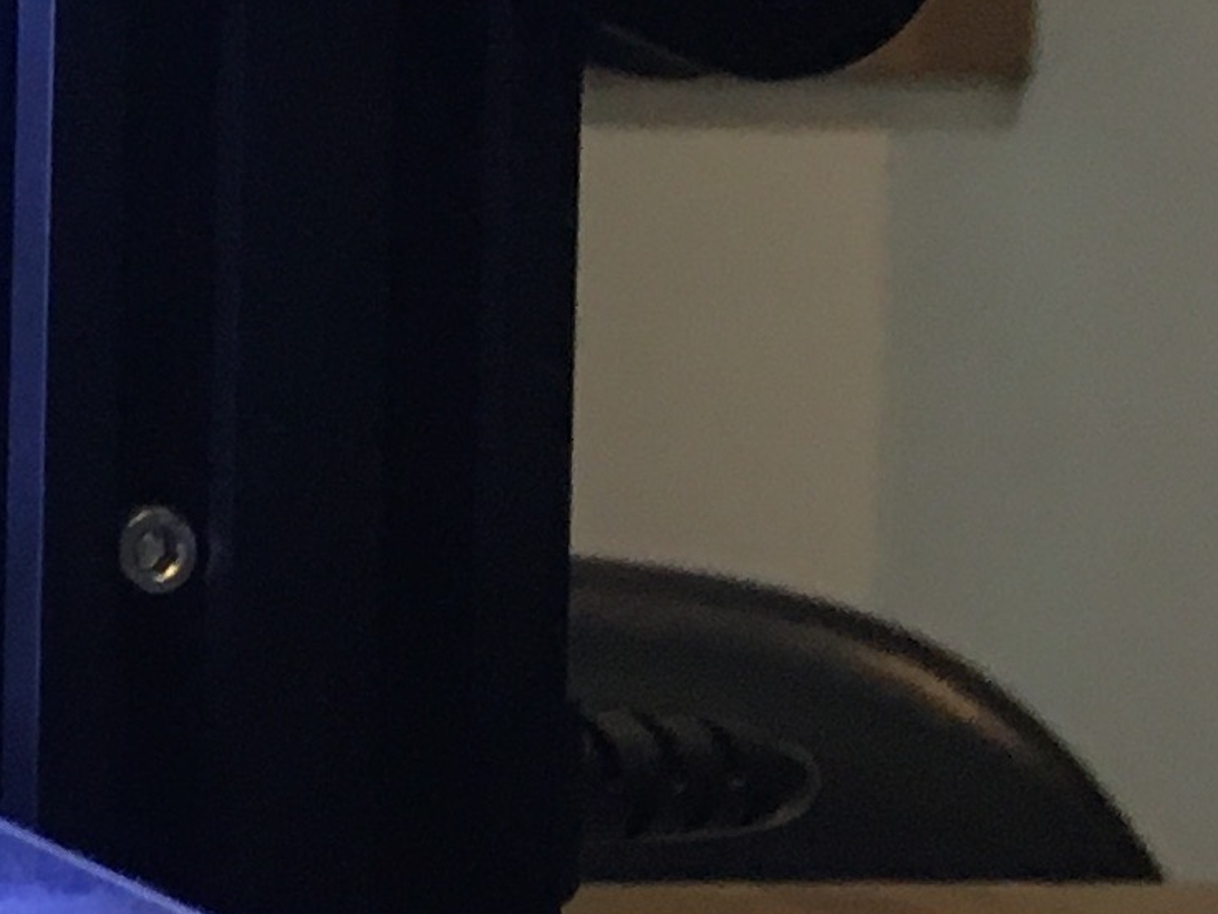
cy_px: -240
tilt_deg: -1.0
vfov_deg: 9.2
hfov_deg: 10.4
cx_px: -1887
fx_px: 5597
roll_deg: -2.8
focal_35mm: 159
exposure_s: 1/30
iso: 100
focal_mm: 4.15
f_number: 2.2
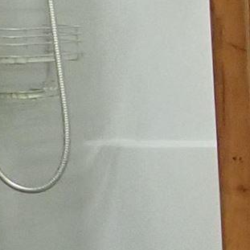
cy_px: 320
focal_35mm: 218
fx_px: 1781
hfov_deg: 6.2
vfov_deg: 7.9
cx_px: 1100
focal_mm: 4.5
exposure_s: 1/60
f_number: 2
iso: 200
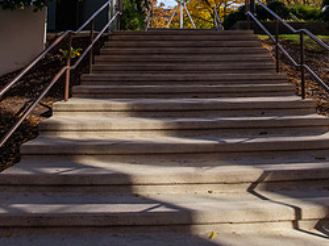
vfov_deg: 35.0
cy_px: 14
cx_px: 192
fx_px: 361
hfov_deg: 48.8
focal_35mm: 38
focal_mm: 17
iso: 320
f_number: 16
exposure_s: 1/160
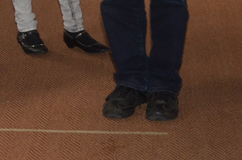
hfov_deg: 10.0
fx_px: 1362
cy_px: -127
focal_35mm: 203
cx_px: -34
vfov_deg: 6.6
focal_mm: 31
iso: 800
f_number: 4
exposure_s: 1/60
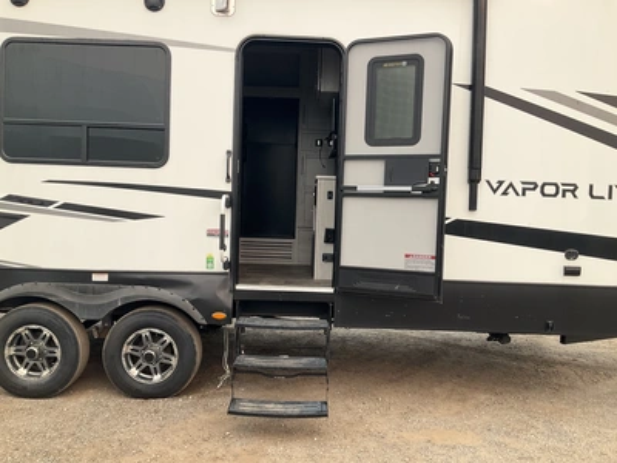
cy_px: 232
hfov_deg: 61.7
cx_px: 308
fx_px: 517
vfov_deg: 48.2
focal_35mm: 29
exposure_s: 1/428
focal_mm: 3
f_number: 1.8
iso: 25
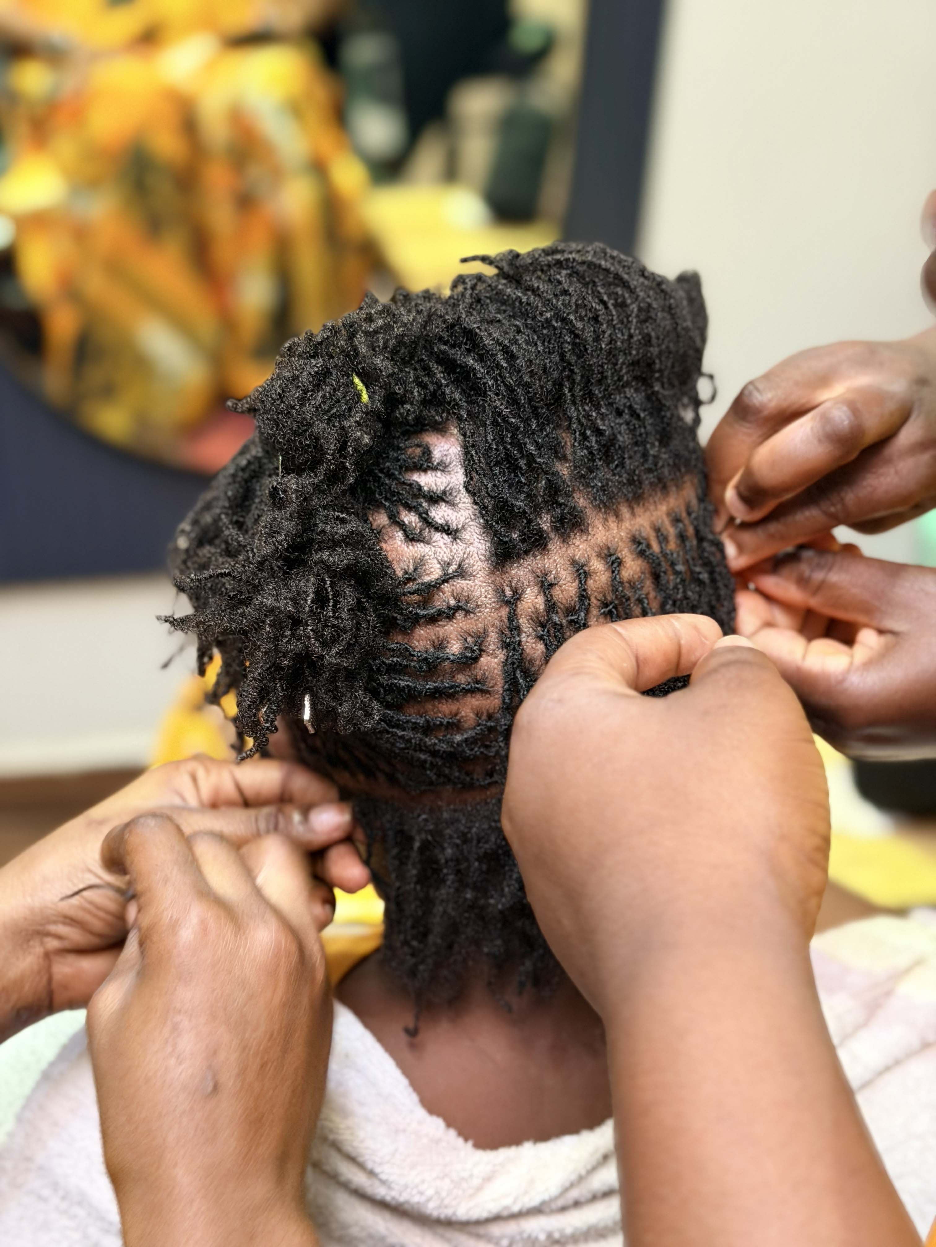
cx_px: 468
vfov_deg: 39.7
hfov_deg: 30.3
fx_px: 1731
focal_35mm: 48
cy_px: 624
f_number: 1.78
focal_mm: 6.76
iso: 250
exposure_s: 1/33
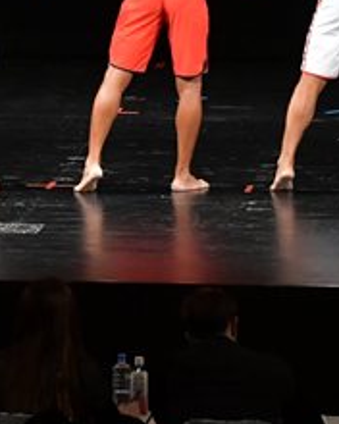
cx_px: 63
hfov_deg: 3.8
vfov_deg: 4.8
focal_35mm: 406
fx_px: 5092
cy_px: 12
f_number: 5.6
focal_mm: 82
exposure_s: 1/400
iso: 3200
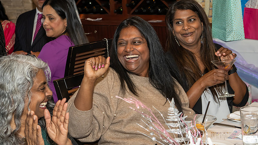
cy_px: 75
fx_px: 602
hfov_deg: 24.2
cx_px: 142
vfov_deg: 13.8
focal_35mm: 88
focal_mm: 50
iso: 1000
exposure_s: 1/250
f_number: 7.1
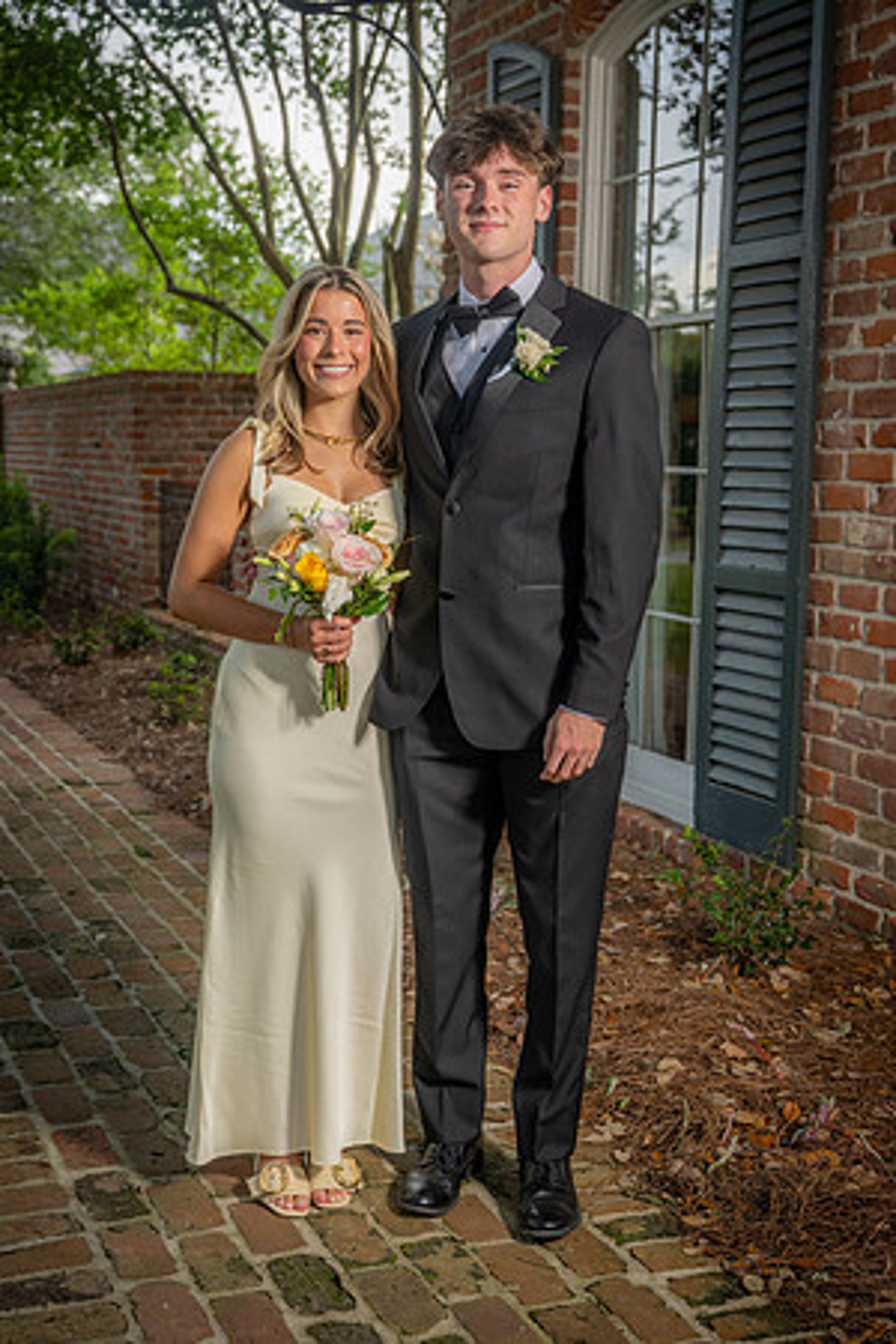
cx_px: 448
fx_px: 1717
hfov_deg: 29.2
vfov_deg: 42.7
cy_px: 672
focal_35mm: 46
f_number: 5
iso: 100
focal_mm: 46
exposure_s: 1/125
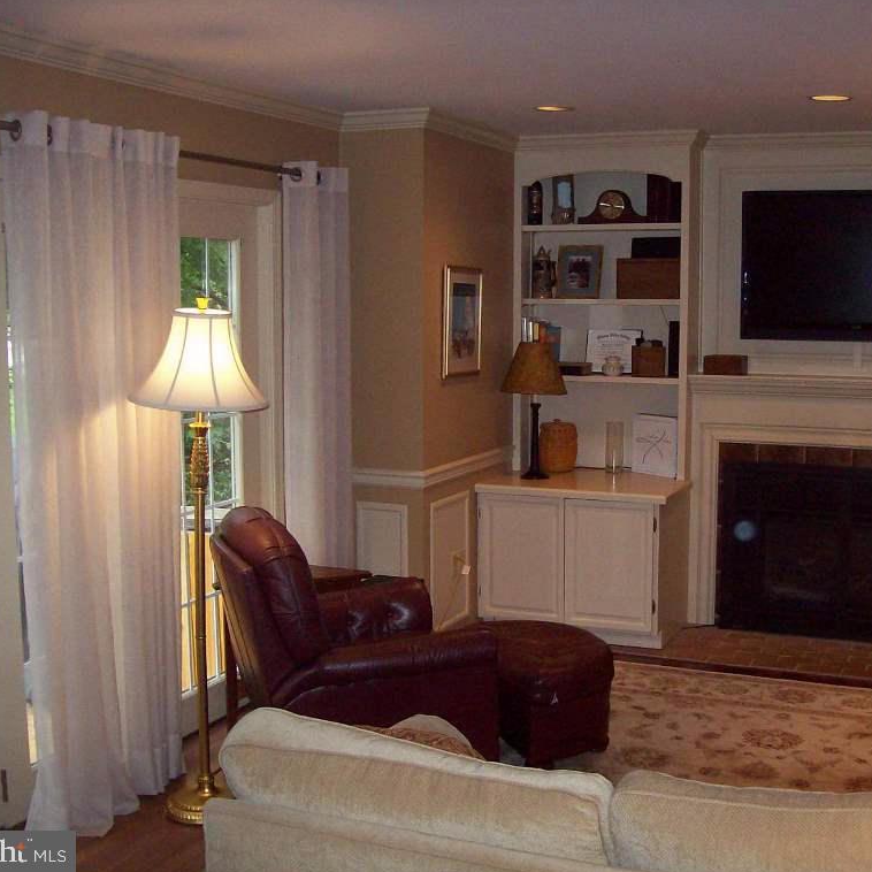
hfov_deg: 39.0
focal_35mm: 43
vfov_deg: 39.2
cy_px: 436
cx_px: 521
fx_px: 1225
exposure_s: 1/64
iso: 140
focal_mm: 6
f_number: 2.7
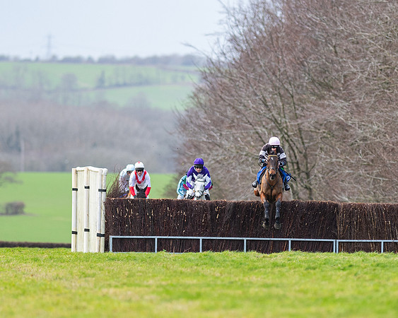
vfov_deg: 2.5
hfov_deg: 3.1
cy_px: 192
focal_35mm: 626
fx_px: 7373
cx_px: 265
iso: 1000
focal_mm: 300
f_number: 4
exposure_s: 1/1250
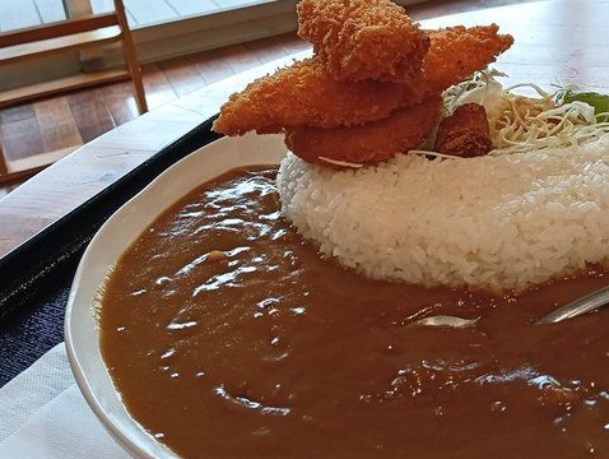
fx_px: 810
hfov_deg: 40.7
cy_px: 126
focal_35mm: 46
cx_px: 406
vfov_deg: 31.2
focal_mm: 3.98
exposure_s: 1/50
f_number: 1.8
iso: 64
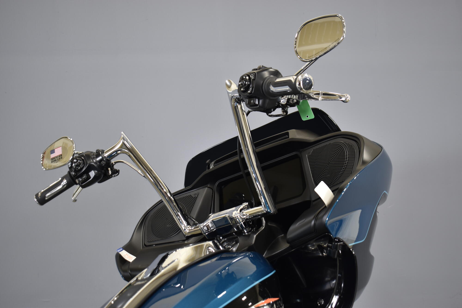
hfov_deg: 43.6
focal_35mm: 45
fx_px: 577
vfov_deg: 29.9
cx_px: 231
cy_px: 154
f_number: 4.2
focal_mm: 30
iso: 400
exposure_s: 1/15
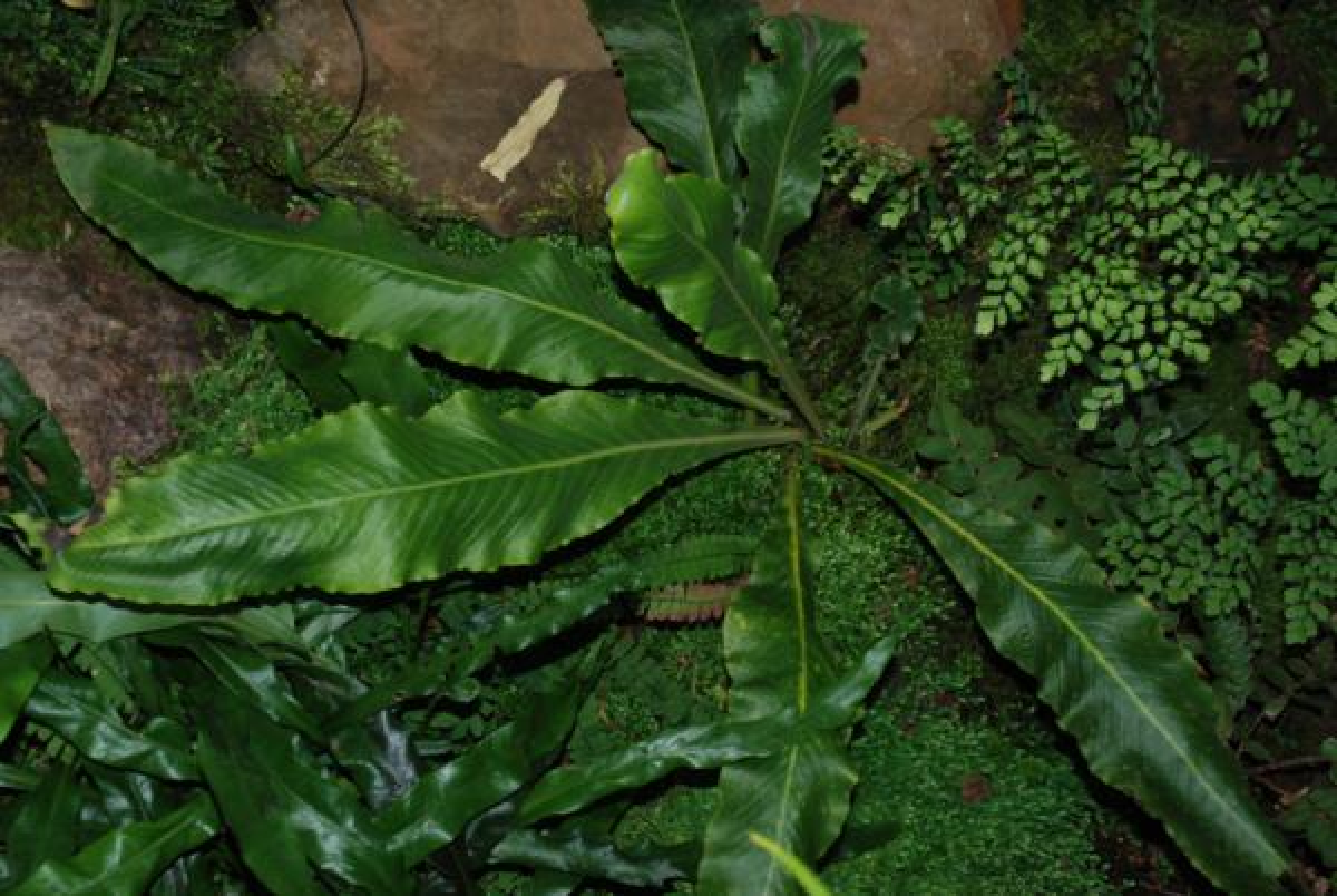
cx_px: 668
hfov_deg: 37.8
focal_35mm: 52
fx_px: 1953
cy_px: 448
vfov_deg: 25.8
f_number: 13
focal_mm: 35
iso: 200
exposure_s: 1/60
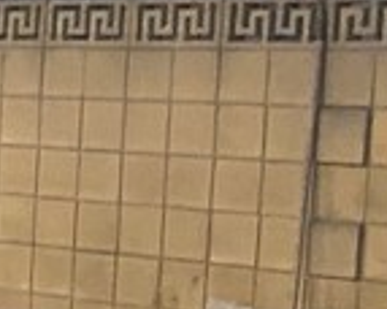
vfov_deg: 8.4
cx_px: -782
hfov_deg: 8.7
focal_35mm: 182
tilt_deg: -7.3
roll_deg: -0.9
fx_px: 2082
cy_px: 323
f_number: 1.8
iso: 500
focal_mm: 4.25
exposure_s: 1/30
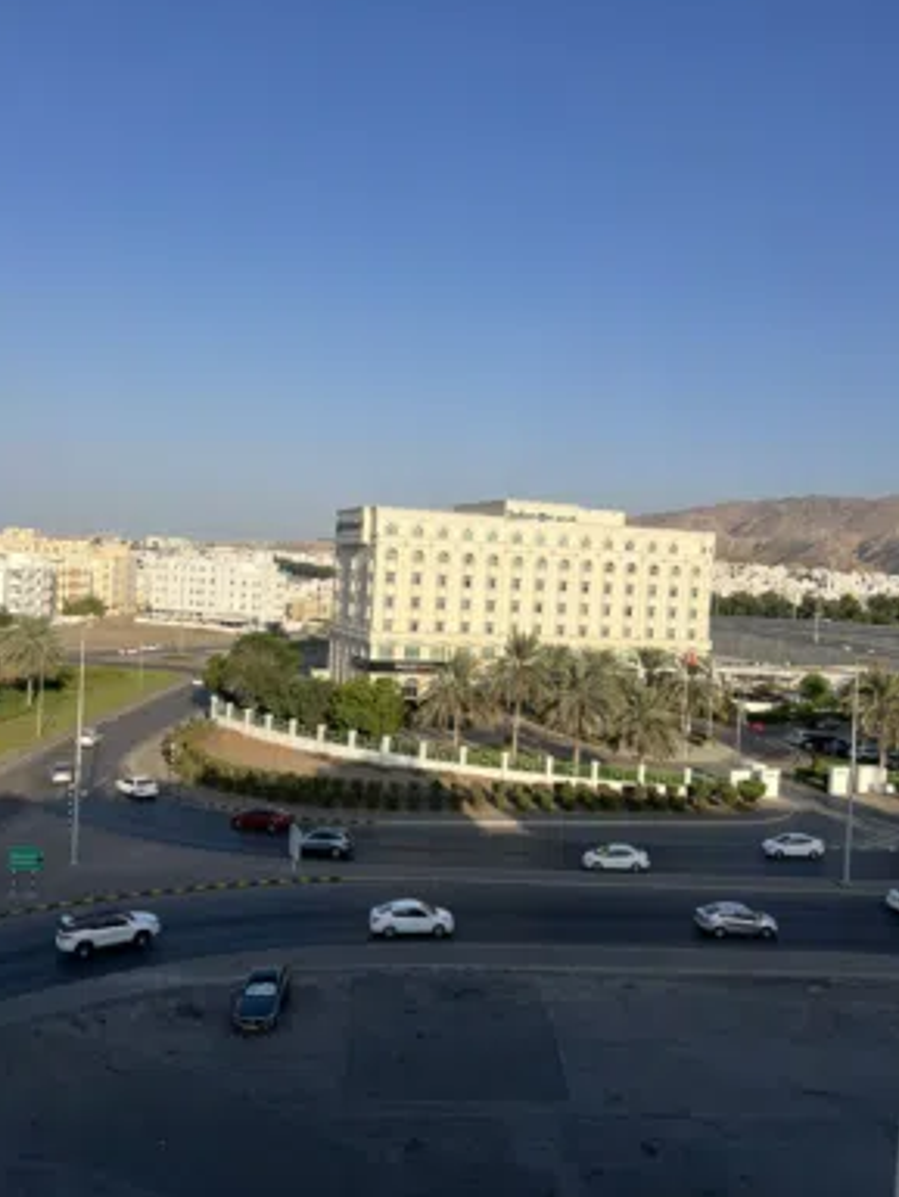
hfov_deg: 51.4
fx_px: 934
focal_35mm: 27
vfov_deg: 65.3
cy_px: 591
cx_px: 436
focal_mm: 5.7
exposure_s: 1/5319
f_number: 1.5
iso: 50
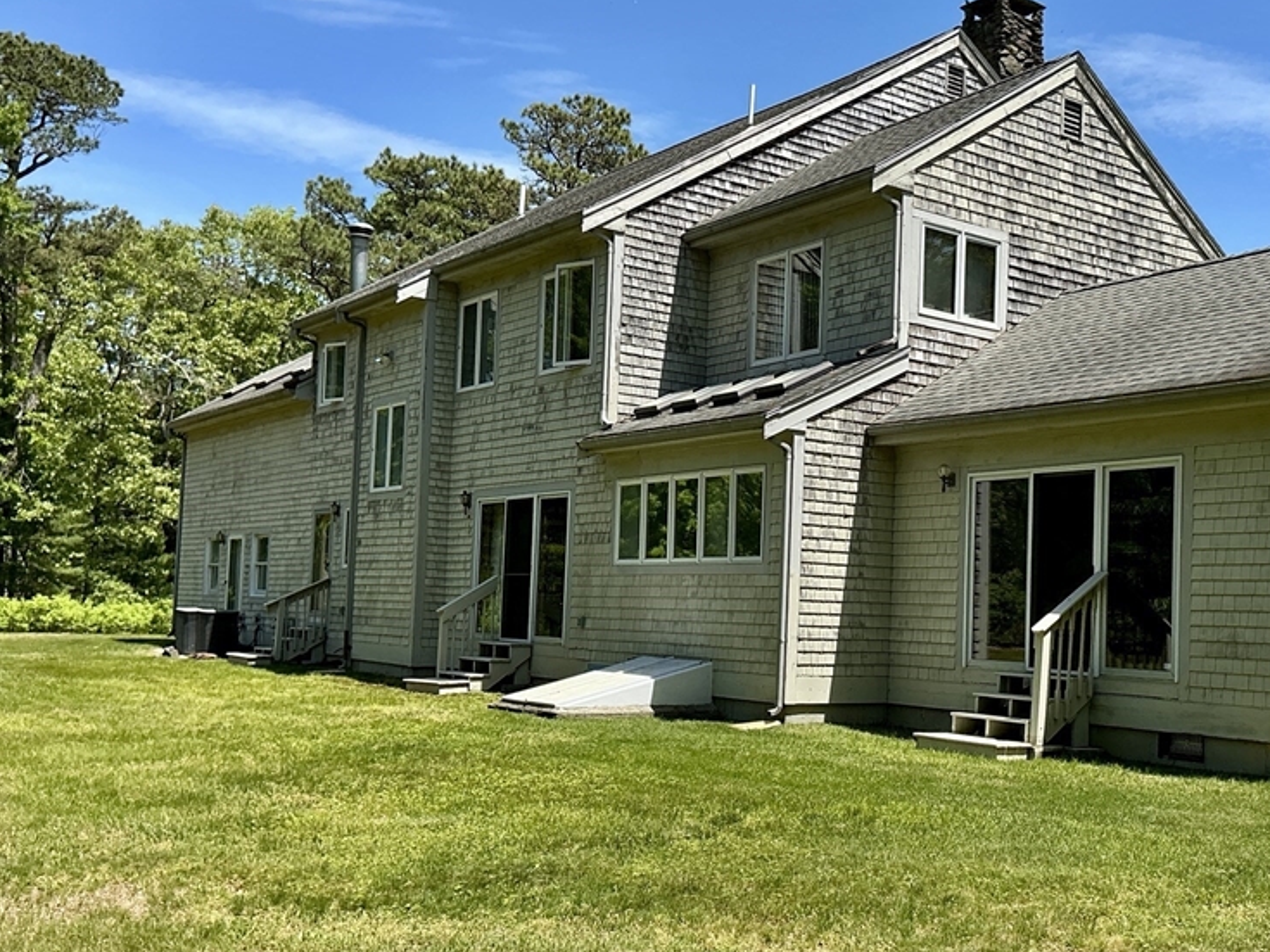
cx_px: 867
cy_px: 548
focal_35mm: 39
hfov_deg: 46.9
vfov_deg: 36.7
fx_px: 1431
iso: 25
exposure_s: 1/1279
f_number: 1.8
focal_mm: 3
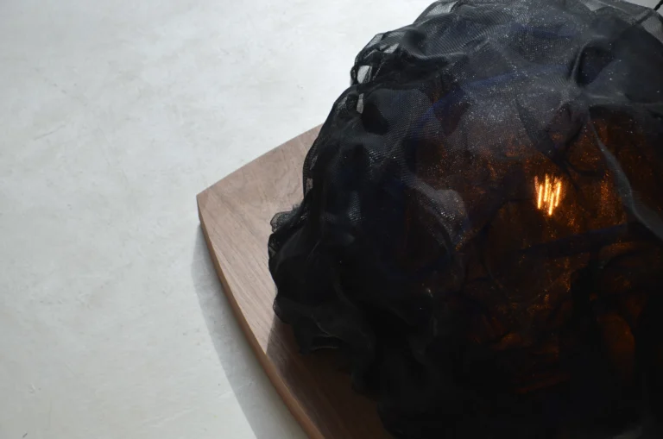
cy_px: 220
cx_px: 332
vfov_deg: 15.1
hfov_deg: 22.7
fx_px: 1654
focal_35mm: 90
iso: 220
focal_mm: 60
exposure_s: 1/125
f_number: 5.6
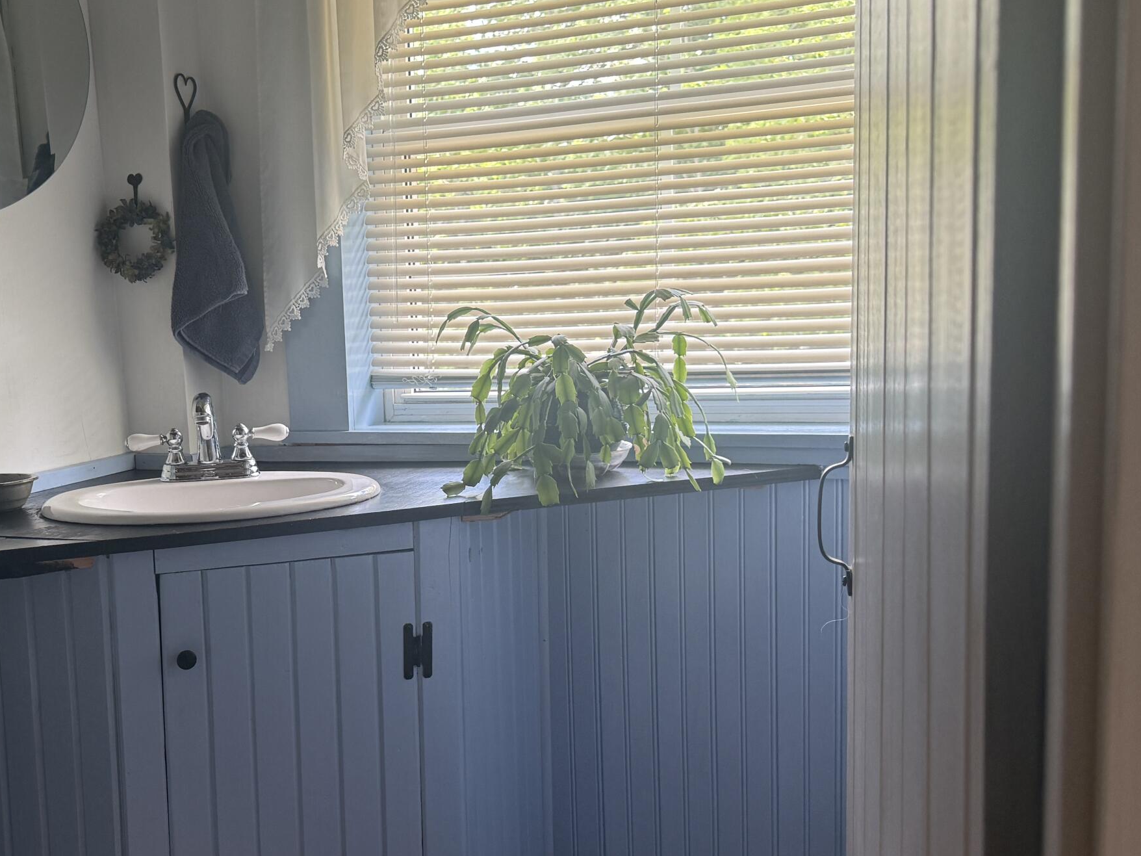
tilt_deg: -8.1
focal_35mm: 41
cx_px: 311
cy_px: 491
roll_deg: +3.1
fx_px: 1351
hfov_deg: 44.5
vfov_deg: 35.1
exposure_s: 1/121
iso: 125
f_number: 1.78
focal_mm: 6.76
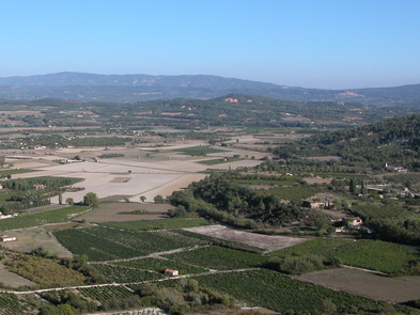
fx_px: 692
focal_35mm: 57
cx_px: 122
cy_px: 129
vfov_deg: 25.6
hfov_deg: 33.3
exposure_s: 1/335
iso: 100
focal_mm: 8.9
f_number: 6.3
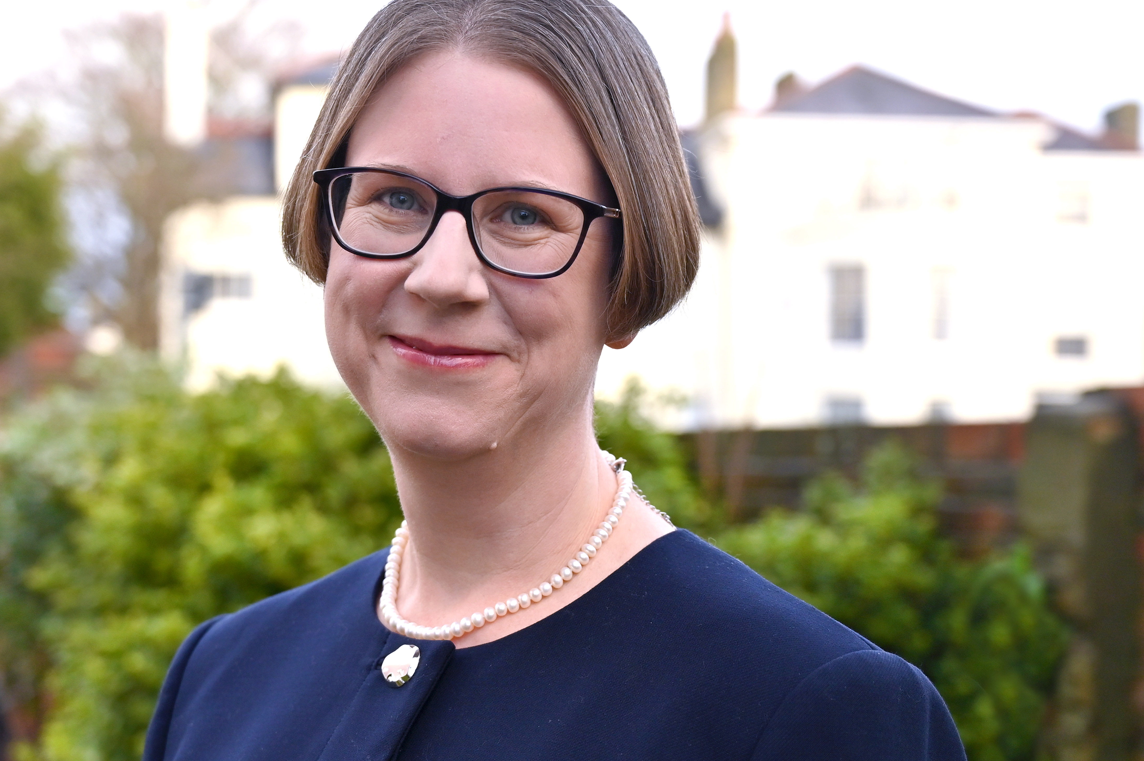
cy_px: 399
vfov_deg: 19.7
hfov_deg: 29.2
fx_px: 2191
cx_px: 499
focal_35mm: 69
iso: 400
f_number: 4
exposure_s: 1/640
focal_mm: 50
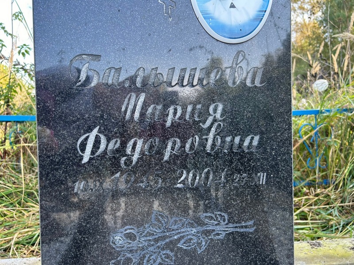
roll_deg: +1.6
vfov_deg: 53.1
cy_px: 132
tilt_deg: -3.1
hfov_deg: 67.3
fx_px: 266
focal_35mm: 26
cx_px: 177
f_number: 1.5
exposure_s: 1/156
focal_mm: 5.7
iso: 40
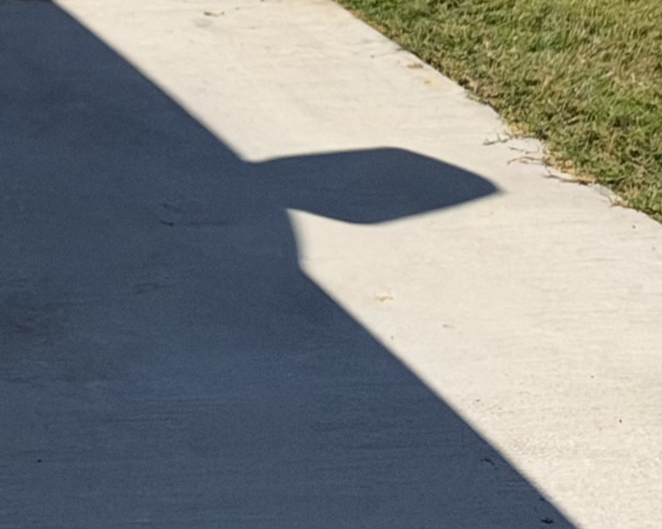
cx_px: -920
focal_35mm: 146
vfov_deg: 10.0
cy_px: -440
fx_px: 2860
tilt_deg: -8.2
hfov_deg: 11.1
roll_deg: +3.2
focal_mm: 6.93
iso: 64
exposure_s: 1/9901
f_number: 1.48
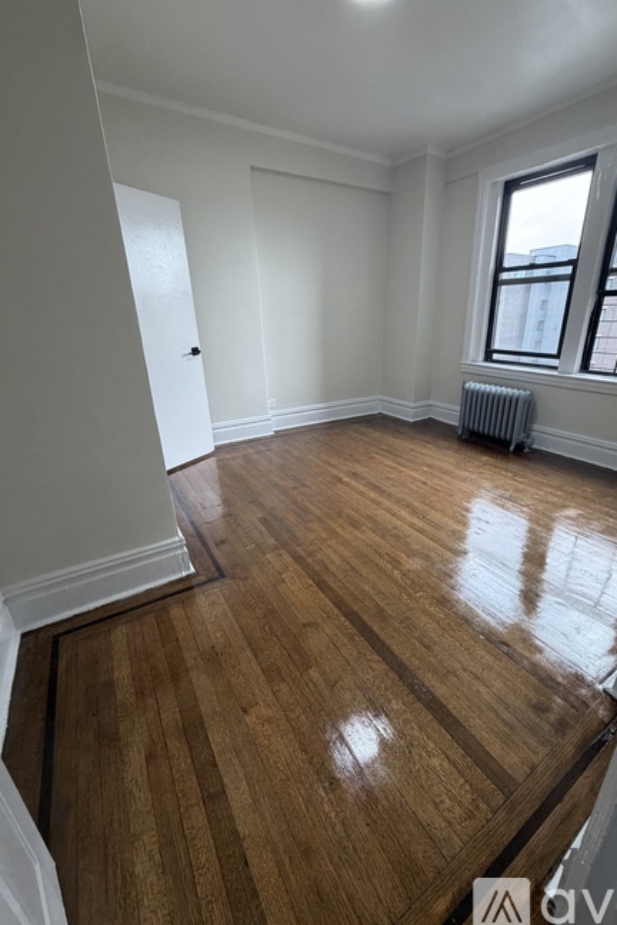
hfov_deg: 77.0
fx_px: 385
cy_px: 458
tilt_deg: -19.3
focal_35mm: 15
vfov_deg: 100.4
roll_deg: +1.8
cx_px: 347
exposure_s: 1/121
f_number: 2.2
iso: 250
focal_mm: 2.22
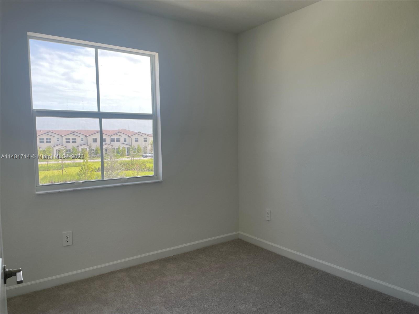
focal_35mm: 26
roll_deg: +0.8
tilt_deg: -3.7
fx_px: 315
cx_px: 210
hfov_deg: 67.3
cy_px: 157
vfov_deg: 53.1
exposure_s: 1/274
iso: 32
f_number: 1.6
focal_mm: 4.2
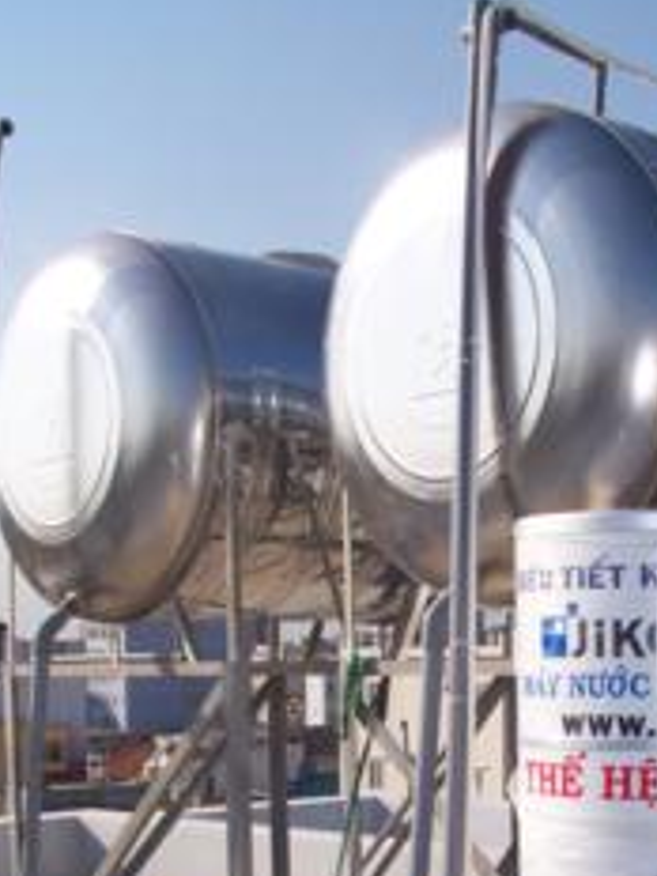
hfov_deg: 21.8
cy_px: 759
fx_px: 1696
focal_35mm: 67
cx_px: 459
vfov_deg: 28.1
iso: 64
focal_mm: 6.75
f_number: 5.6
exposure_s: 1/400
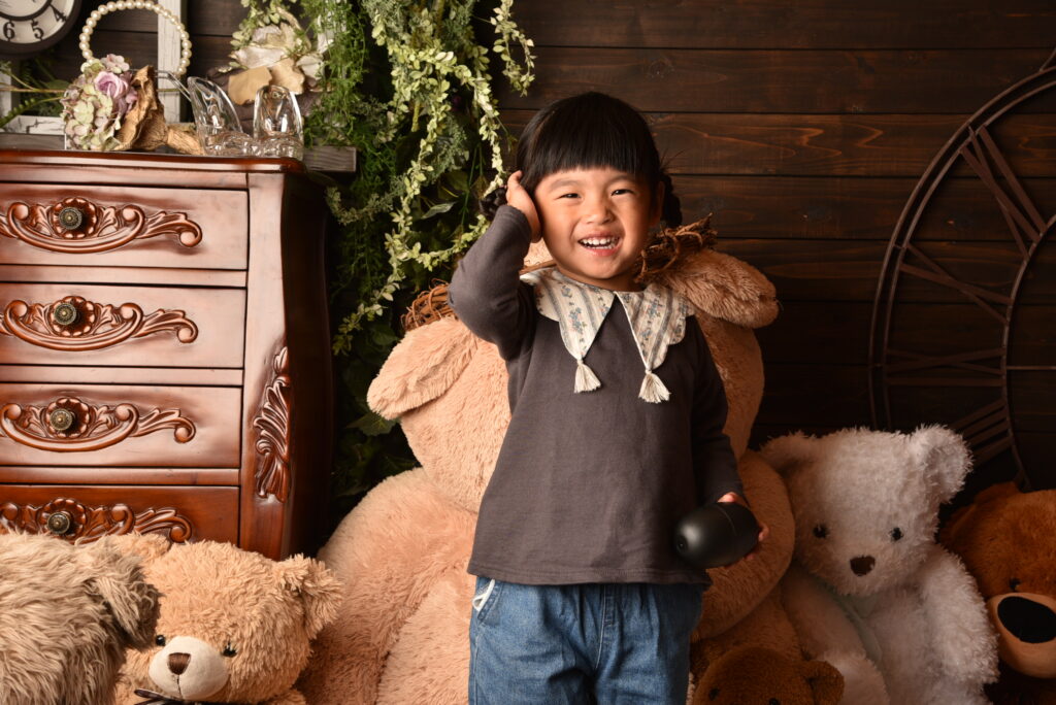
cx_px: 528
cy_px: 352
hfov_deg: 32.4
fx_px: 1820
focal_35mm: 62
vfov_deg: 21.9
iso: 400
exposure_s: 1/200
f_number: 5.6
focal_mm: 62
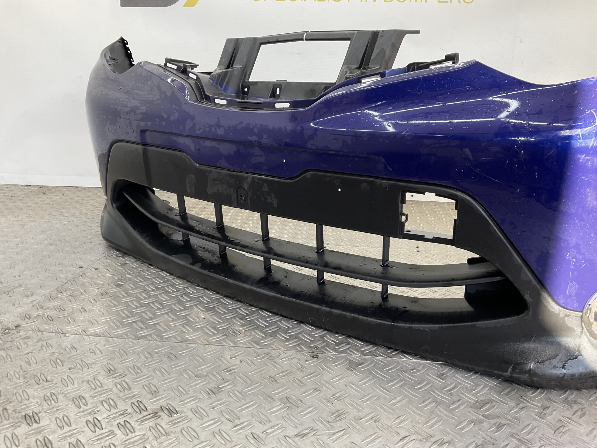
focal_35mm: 29
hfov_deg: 61.7
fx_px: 500
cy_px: 224
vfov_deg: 48.2
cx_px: 298
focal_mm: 3
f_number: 1.8
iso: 25
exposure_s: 1/100
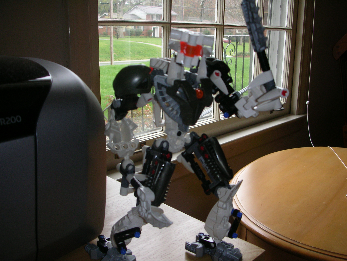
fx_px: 351
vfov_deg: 40.7
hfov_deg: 52.6
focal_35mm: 35
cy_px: 130
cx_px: 174
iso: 50
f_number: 3
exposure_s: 1/30
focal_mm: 5.8
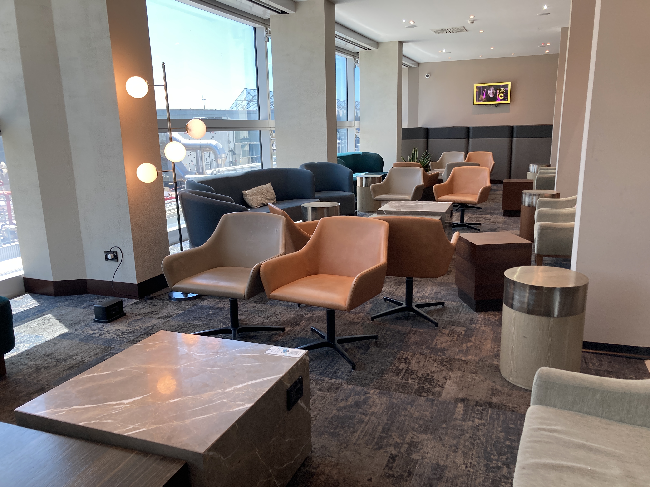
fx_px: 526
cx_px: 325
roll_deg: +0.8
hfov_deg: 63.4
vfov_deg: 49.7
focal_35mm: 28
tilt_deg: -12.2
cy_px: 244
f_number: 1.8
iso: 80
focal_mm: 3.99
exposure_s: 1/100
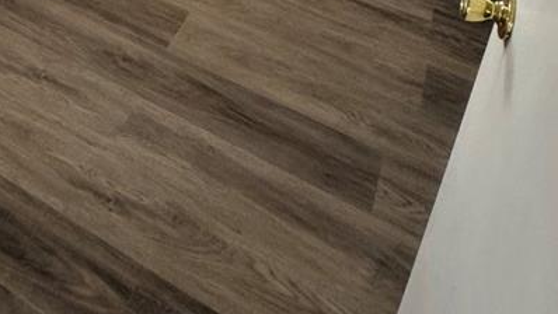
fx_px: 681
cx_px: 112
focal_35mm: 46
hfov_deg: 42.6
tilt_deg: -22.8
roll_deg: -2.1
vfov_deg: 19.3
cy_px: -258
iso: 160
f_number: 2.2
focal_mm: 2.22
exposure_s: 1/99
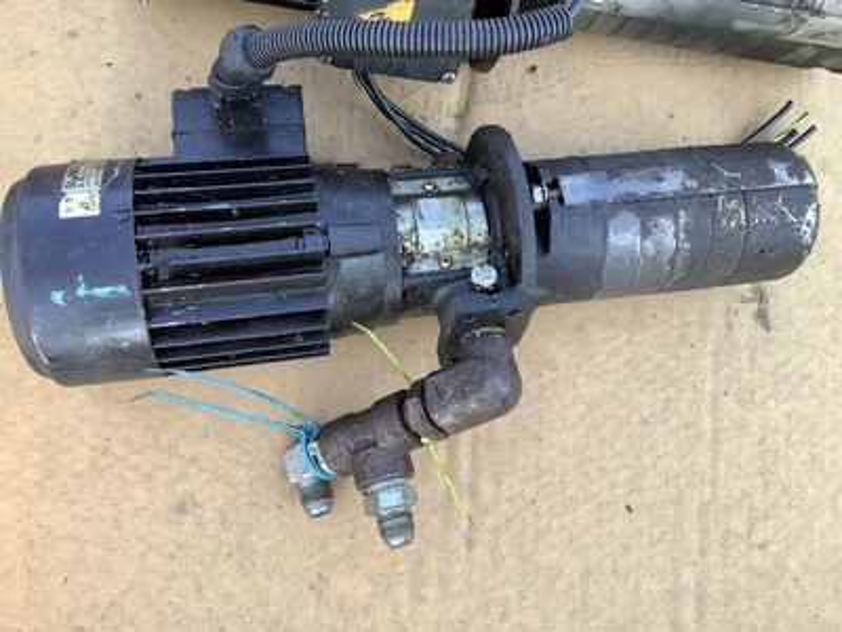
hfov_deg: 58.4
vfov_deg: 45.4
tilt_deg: -83.8
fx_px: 754
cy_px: 316
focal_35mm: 31
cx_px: 421
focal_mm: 3.3
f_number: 2.4
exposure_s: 1/100
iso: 32
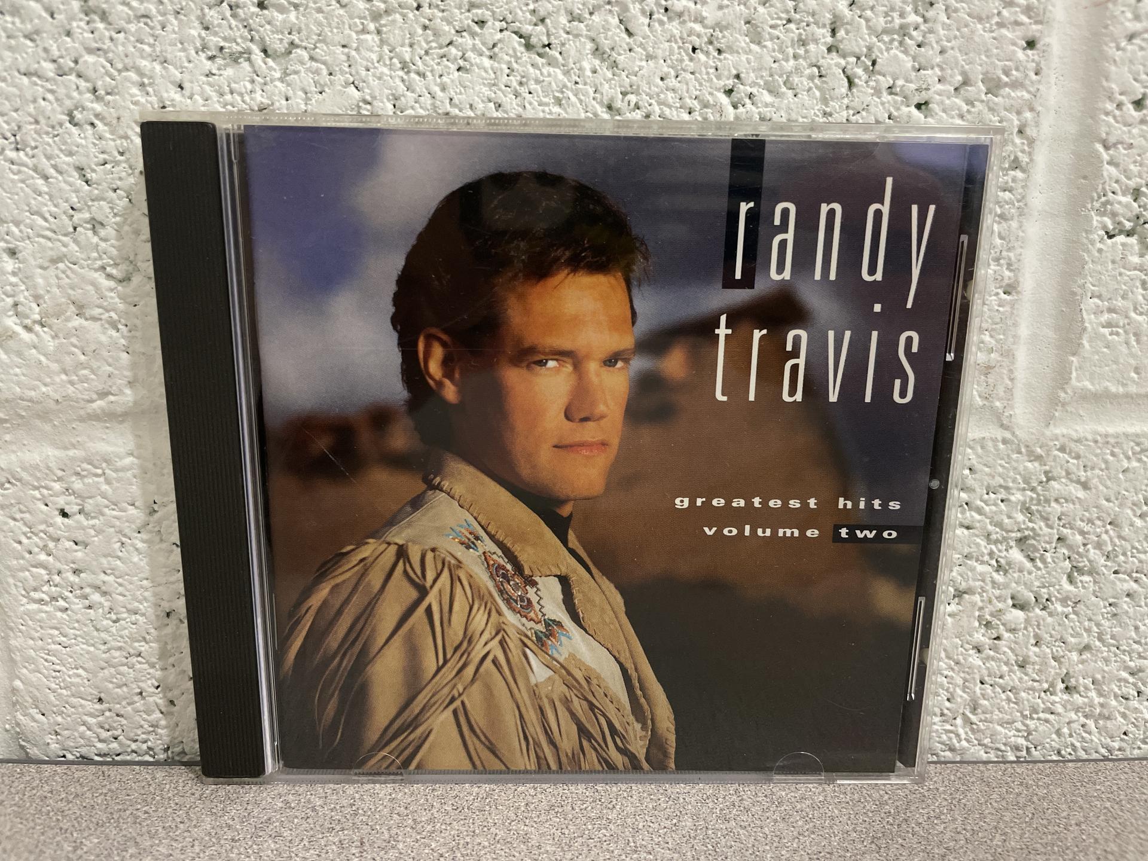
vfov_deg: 53.1
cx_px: 574
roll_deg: +0.4
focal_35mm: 26
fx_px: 862
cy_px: 430
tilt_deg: -13.7
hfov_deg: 67.3
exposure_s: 1/60
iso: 250
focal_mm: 4.2
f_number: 1.6
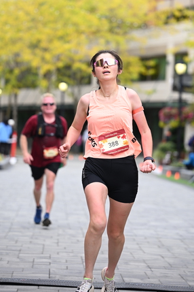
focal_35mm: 154
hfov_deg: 8.9
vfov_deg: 13.3
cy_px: 106
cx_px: 92
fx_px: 1245
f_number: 2.8
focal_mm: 120
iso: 640
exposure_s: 1/2000
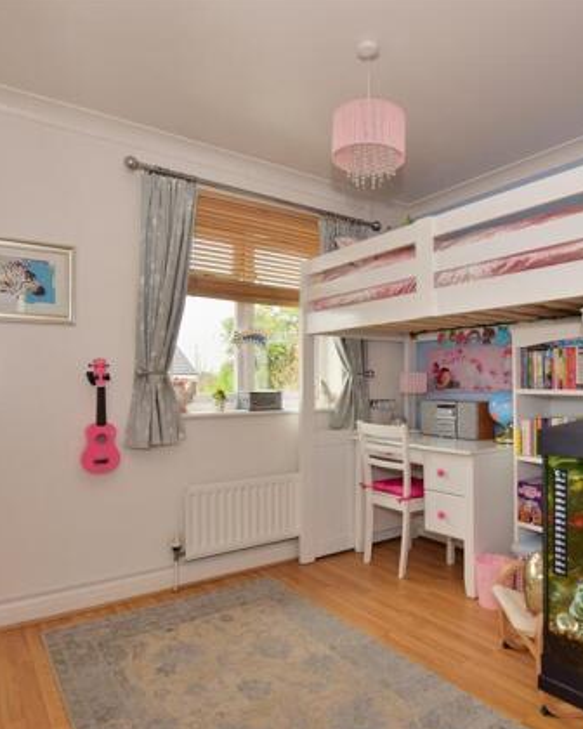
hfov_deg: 63.1
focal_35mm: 22
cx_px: 312
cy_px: 376
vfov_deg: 75.0
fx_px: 475
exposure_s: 1/100
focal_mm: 10
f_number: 7.1
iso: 400
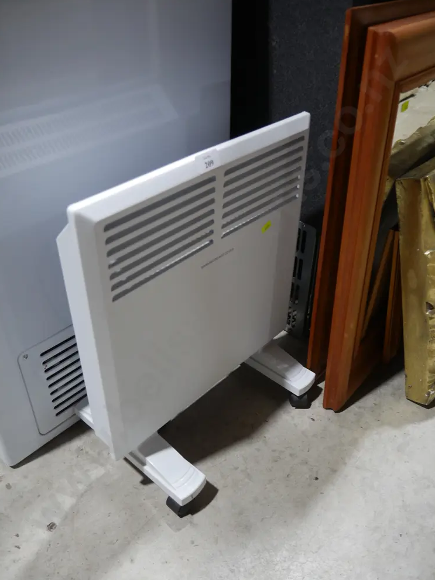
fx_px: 520
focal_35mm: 31
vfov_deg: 58.4
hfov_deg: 45.4
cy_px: 293
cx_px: 218
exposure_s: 1/60
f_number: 3.6
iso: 250
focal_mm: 15
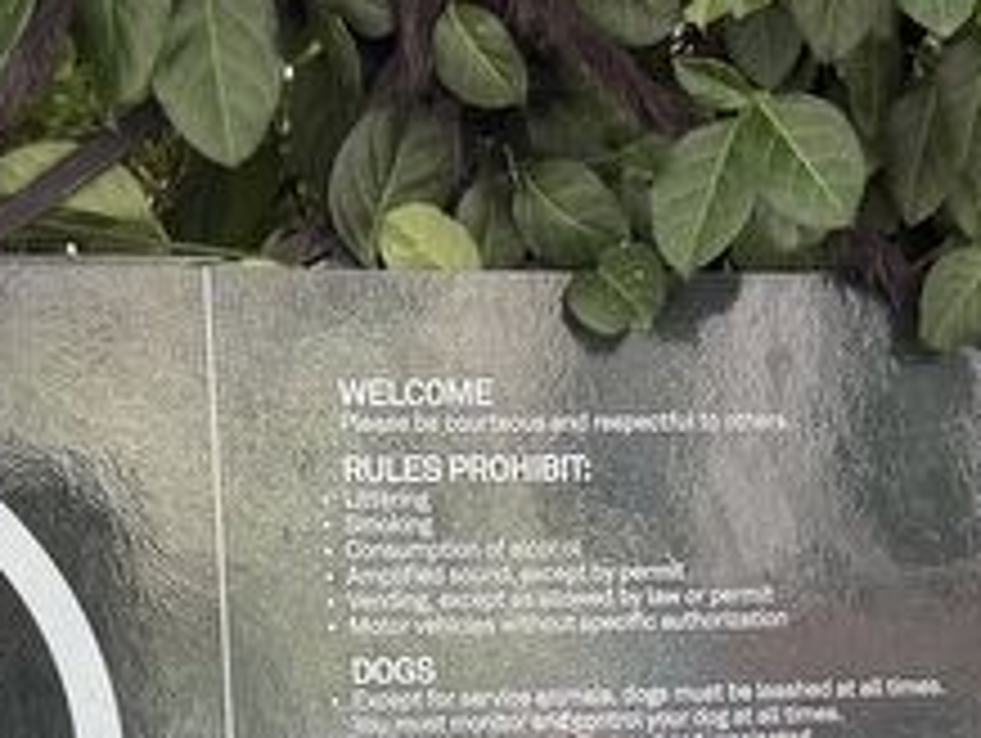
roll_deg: -0.3
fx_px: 2497
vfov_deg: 15.8
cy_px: 1004
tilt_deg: -5.1
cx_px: 580
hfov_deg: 22.2
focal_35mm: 88
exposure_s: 1/121
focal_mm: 6.76
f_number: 1.78
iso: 125
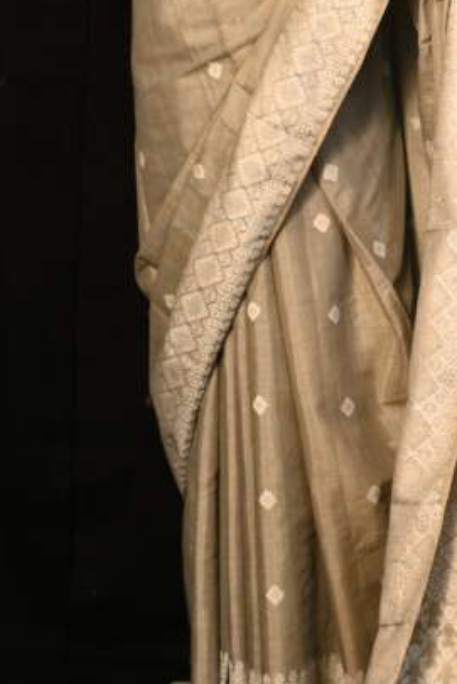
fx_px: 2112
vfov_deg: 18.3
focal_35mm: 111
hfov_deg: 12.3
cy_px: 197
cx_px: 346
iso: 500
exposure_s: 1/125
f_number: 2.8
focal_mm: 50
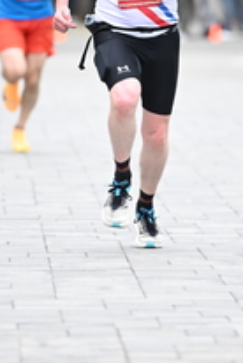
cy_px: 141
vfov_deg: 3.9
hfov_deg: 2.6
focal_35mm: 533
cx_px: 119
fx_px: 5378
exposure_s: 1/1250
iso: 1600
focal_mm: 200
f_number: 2.8
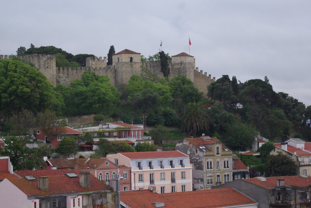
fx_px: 931
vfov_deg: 12.7
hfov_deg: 18.9
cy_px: 106
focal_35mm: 108
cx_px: 120
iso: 100
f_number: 5.6
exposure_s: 1/60
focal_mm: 55
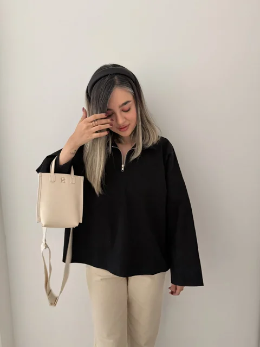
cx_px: 130
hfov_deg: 56.8
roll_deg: +0.2
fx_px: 240
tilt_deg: -9.1
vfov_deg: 71.6
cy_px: 174
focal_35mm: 24
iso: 1000
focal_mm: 6.76
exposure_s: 1/30
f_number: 1.78
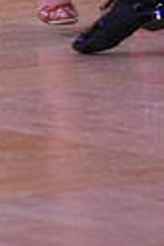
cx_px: 127
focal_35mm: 511
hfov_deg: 2.7
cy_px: -250
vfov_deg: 4.0
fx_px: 3492
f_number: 4
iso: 2500
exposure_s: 1/400
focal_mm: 114
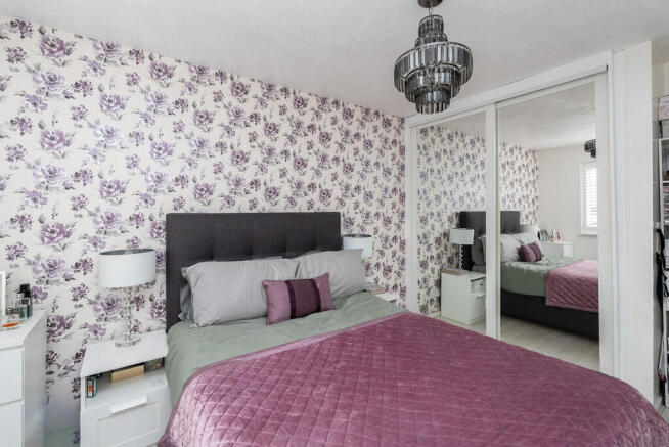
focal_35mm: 16
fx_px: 298
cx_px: 334
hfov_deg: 96.7
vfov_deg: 73.8
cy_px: 224
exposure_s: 1/30
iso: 2000
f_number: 7.1
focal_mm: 16
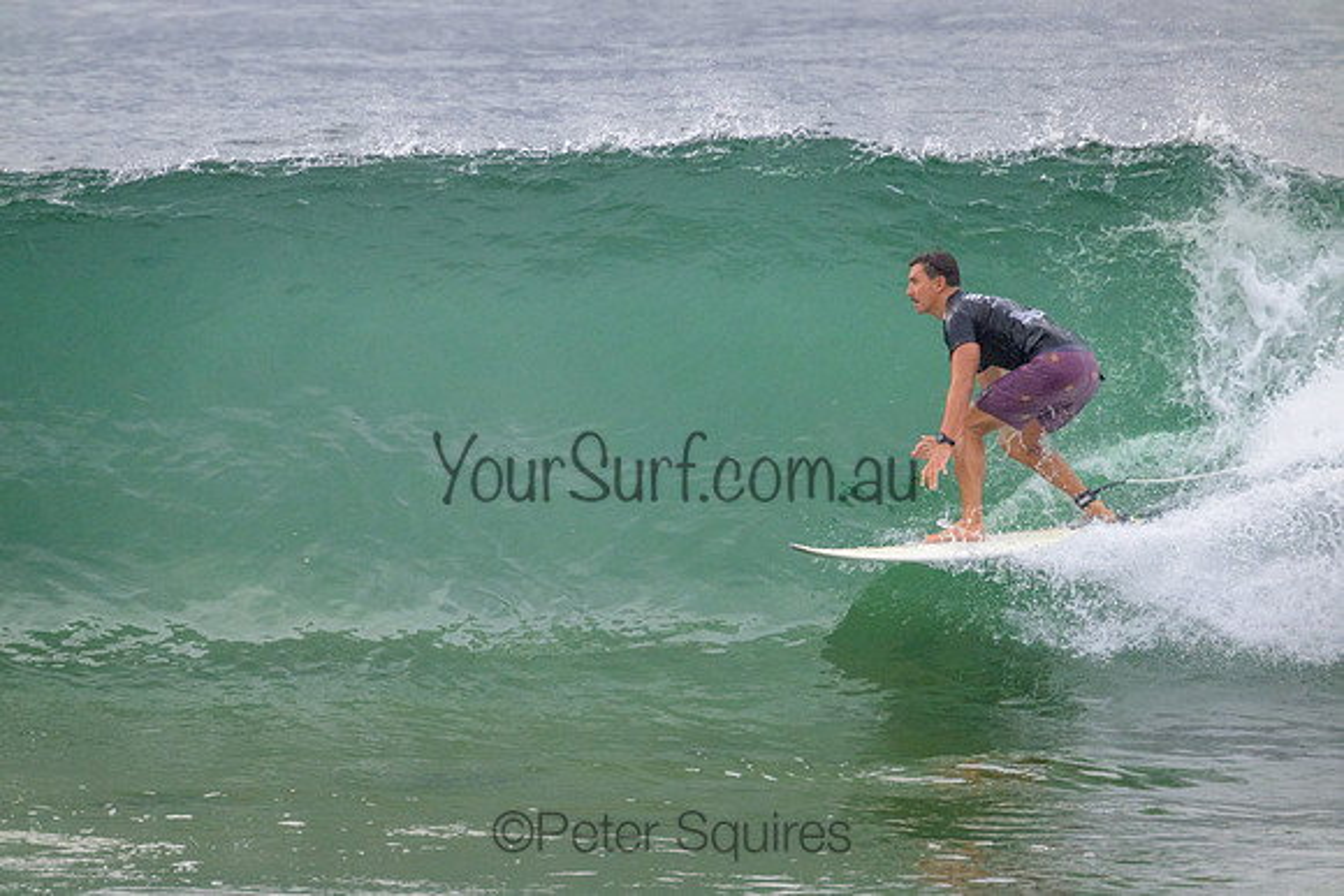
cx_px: 672
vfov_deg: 1.7
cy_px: 448
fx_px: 29872
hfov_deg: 2.6
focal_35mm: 800
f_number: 11
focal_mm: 800
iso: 1800
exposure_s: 1/2000
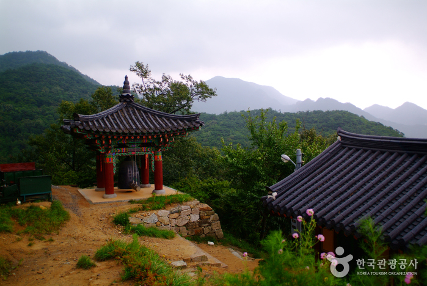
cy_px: 143
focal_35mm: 30
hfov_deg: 61.9
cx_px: 214
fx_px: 356
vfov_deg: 43.7
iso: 100
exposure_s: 1/30
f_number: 2.8
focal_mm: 20
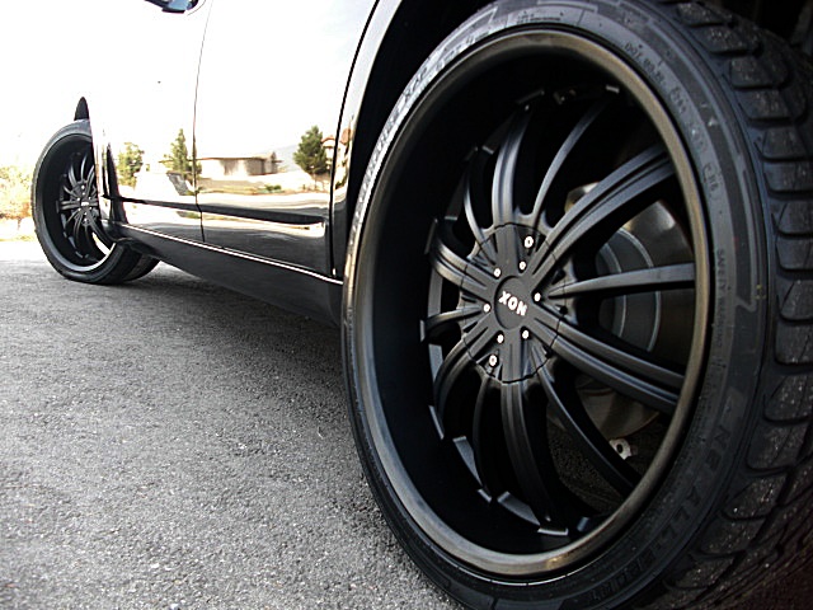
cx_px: 406
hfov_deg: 51.4
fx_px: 846
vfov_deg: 39.7
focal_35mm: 36
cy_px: 305
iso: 100
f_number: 2.8
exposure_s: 1/125
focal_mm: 6.3
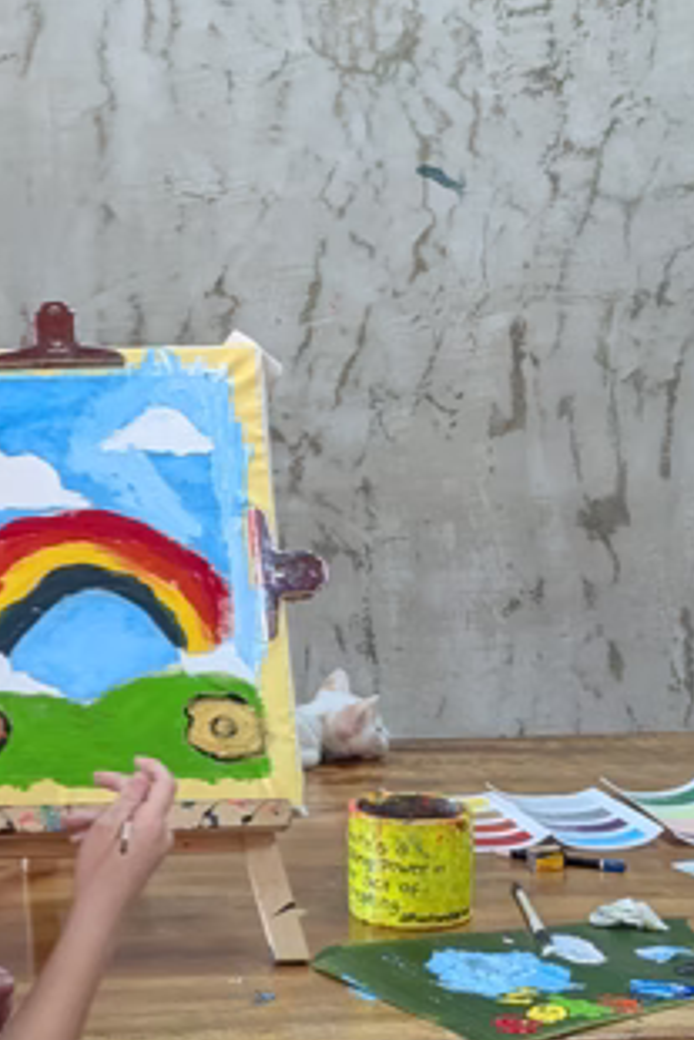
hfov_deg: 11.5
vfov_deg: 17.6
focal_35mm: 116
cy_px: 289
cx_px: -205
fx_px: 3350
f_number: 1.85
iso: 153
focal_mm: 6.81
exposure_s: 1/134
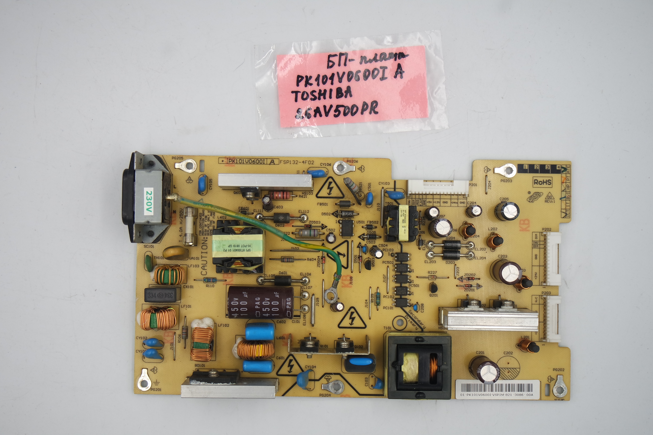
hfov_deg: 41.1
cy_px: 218
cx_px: 326
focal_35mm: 48
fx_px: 871
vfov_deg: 28.1
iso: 160
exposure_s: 1/125
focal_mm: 18
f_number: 5
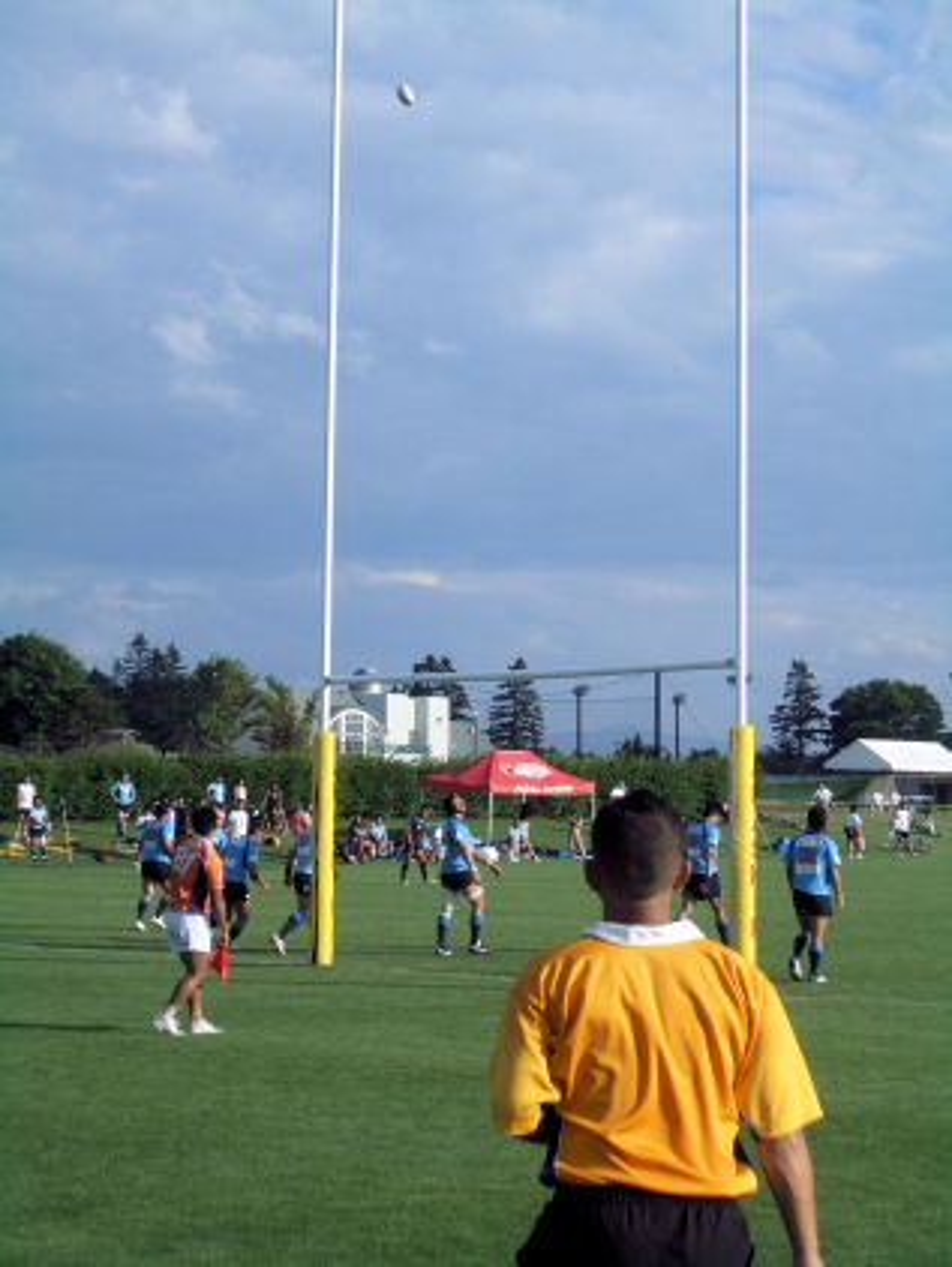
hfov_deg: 19.9
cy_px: 634
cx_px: 476
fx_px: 2711
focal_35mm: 74
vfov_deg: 26.3
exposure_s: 1/800
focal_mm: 12.2
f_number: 3.9
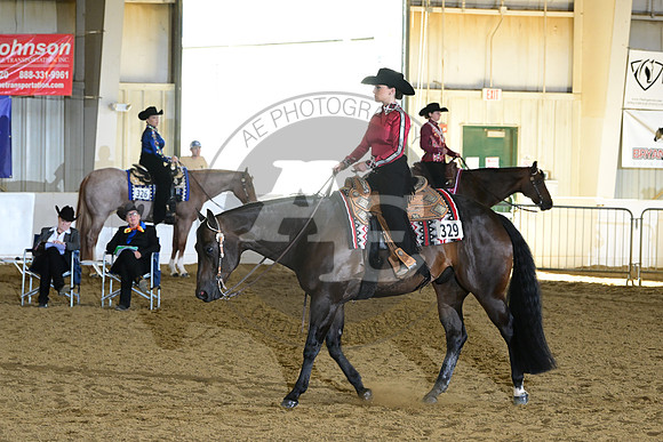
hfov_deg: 11.1
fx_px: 3408
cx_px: 332
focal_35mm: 185
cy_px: 221
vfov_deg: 7.4
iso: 5000
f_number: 8
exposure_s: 1/200
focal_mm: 185
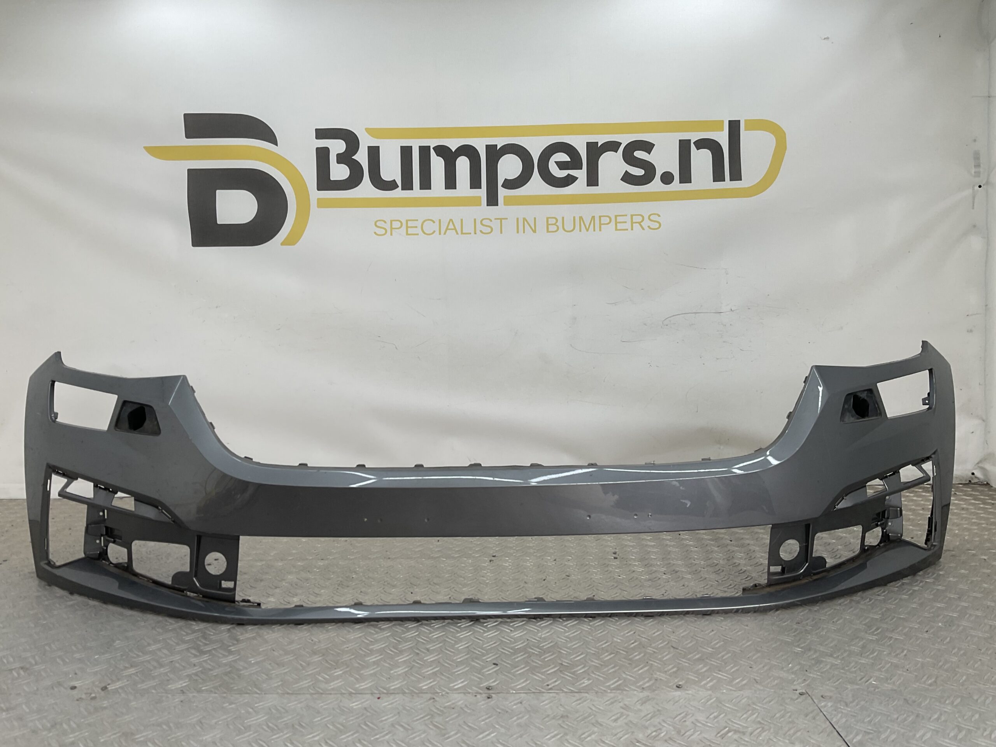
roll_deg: -0.1
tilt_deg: -4.9
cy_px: 374
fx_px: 834
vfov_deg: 48.2
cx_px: 498
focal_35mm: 29
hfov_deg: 61.7
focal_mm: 3
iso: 16
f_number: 1.8
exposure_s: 1/182
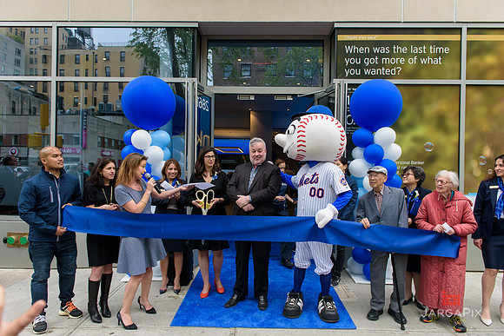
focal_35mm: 24
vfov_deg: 53.2
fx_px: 336
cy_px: 168
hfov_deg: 73.7
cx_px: 252
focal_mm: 24
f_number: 5
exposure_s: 1/250
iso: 200
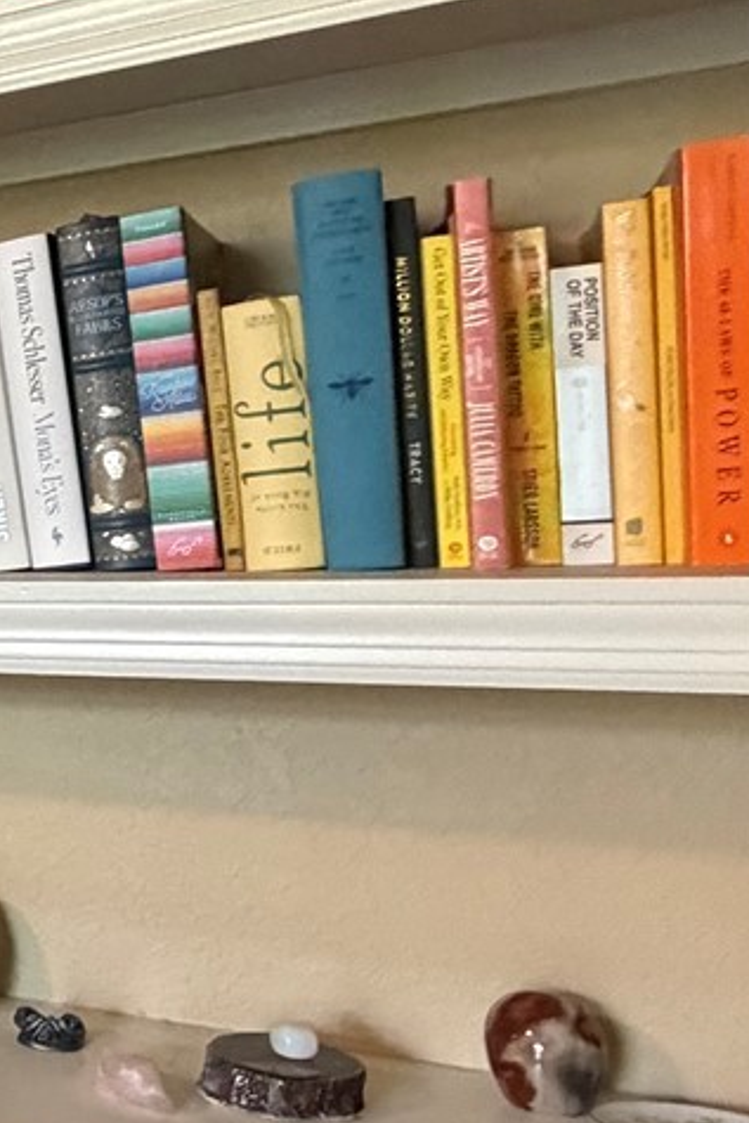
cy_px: 598
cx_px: -780
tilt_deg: -2.0
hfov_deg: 18.0
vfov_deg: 40.3
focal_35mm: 49
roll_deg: +1.7
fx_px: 1528
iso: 640
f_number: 2.2
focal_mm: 2.22
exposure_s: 1/60
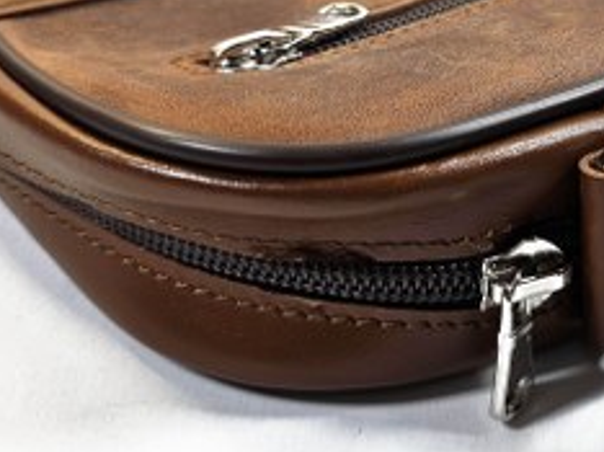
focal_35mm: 63
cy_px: 28
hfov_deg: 29.4
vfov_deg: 22.6
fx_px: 1098
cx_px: 552
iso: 12
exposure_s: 1/100
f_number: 1.7
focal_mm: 6.3
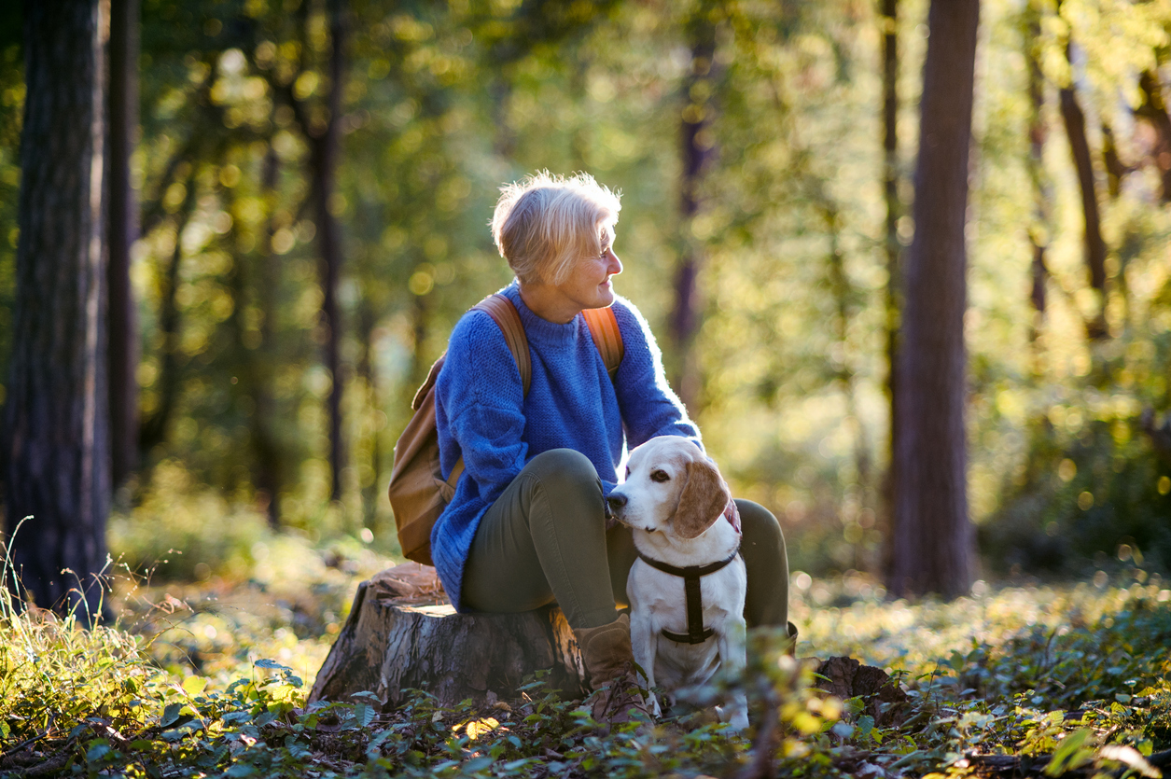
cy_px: 390
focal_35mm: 85
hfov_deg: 23.9
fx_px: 2763
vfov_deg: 16.1
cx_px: 586
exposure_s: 1/500
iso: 640
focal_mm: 85
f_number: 1.8
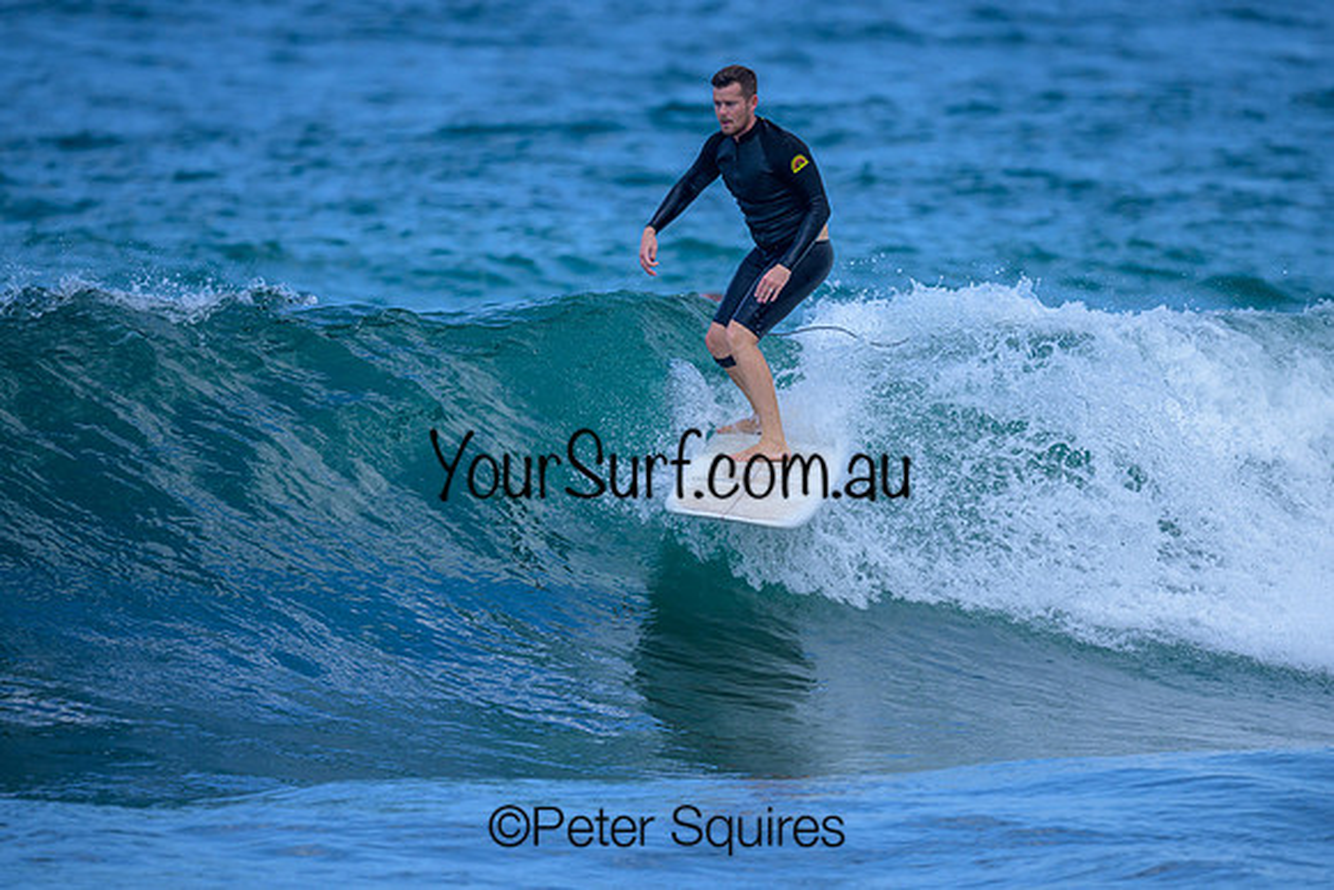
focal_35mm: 889
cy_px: 495
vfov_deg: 1.5
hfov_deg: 2.3
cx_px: 742
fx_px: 32962
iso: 560
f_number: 6.3
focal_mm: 800
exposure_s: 1/2000
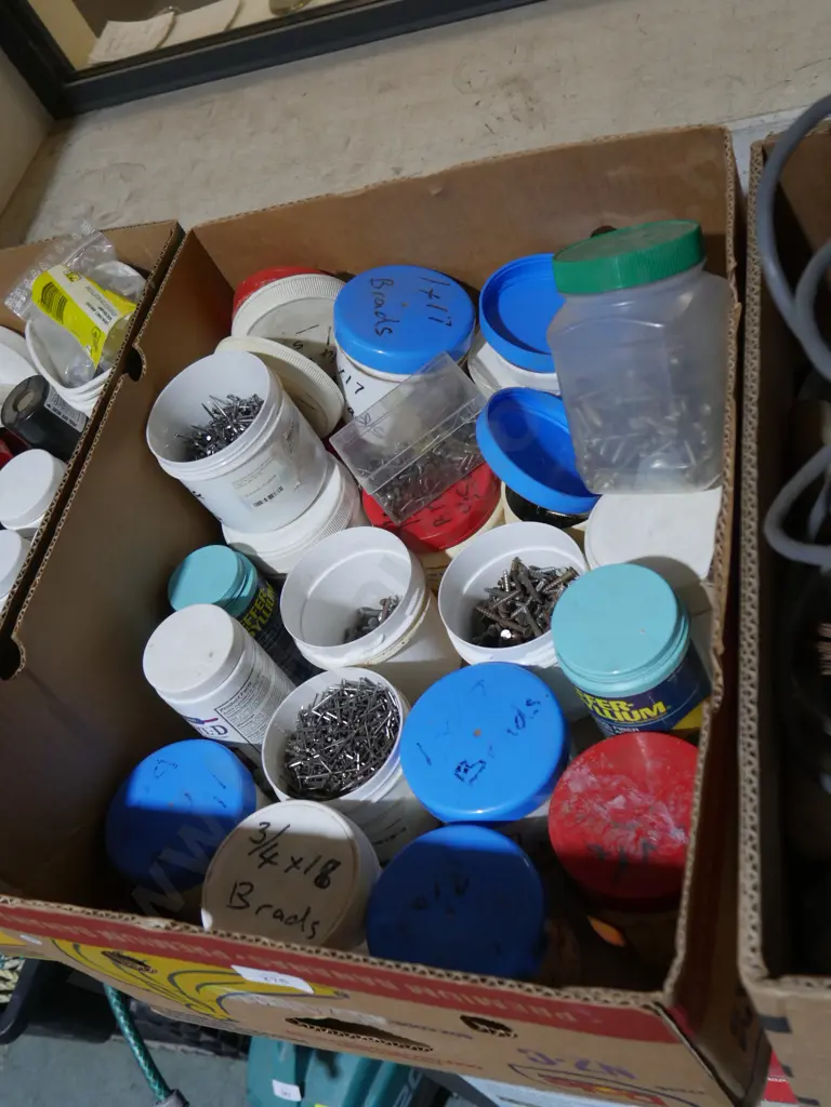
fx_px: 1216
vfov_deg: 49.0
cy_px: 554
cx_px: 416
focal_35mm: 38
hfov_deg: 37.7
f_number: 4.1
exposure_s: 1/125
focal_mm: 19
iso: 800
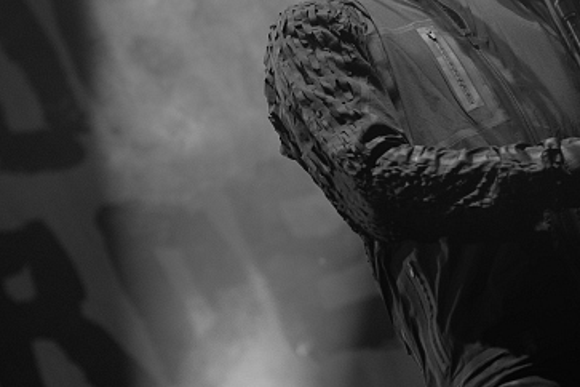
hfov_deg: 9.9
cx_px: 364
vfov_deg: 6.6
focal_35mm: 208
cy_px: 106
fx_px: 3351
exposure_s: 1/100
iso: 640
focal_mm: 70
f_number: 2.8
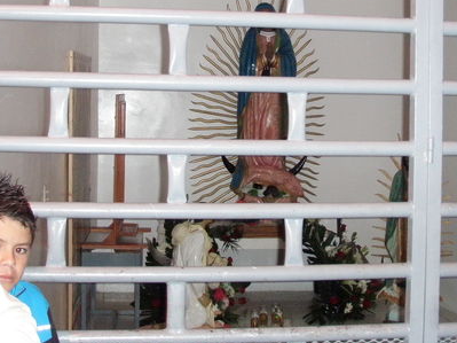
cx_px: 238
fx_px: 805
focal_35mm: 61
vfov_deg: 23.7
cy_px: 75
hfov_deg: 31.7
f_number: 3.5
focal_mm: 6.7
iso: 500
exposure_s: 1/30
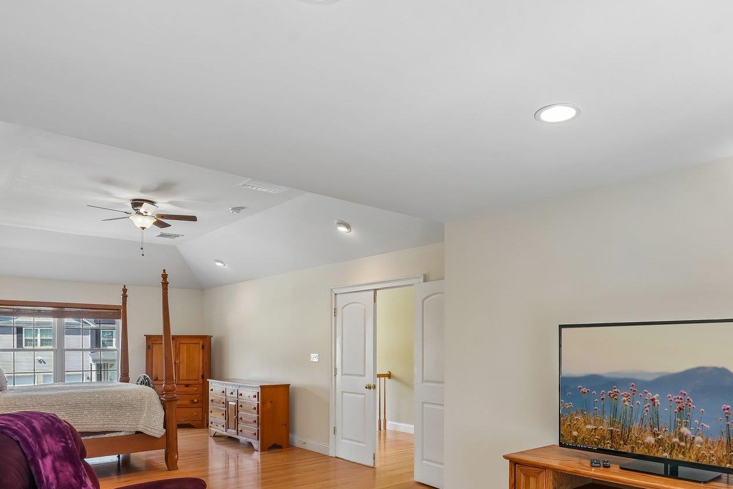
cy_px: 364
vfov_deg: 47.8
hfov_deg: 69.2
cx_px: 404
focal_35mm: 26
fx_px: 529
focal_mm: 16
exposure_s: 1/13
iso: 400
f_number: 8
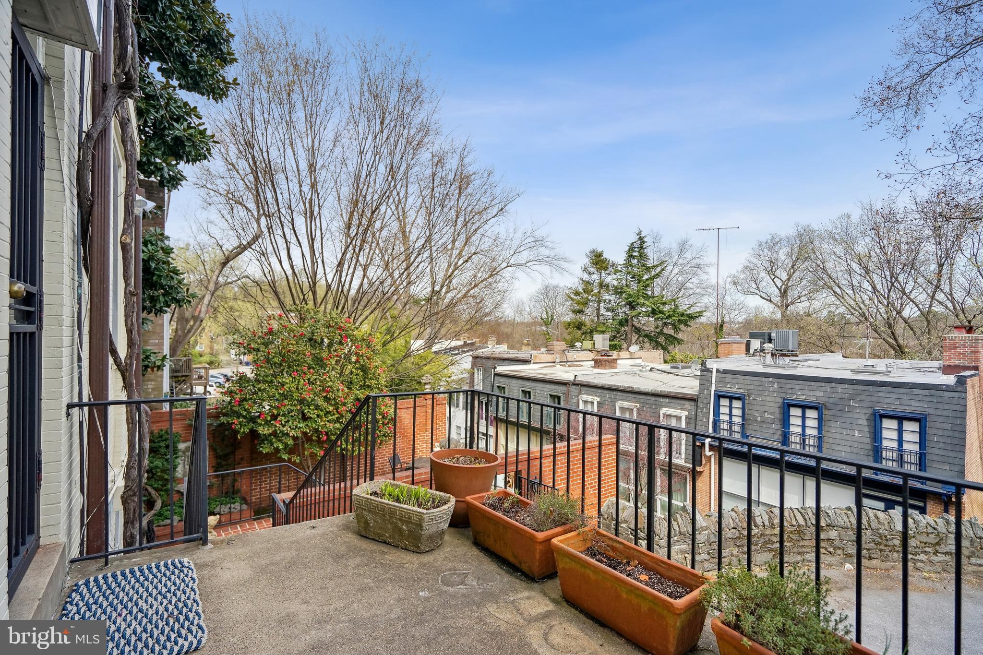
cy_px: 328
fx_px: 437
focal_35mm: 16
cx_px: 492
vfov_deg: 73.7
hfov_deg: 96.7
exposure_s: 1/4000
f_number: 4.5
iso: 800
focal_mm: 16
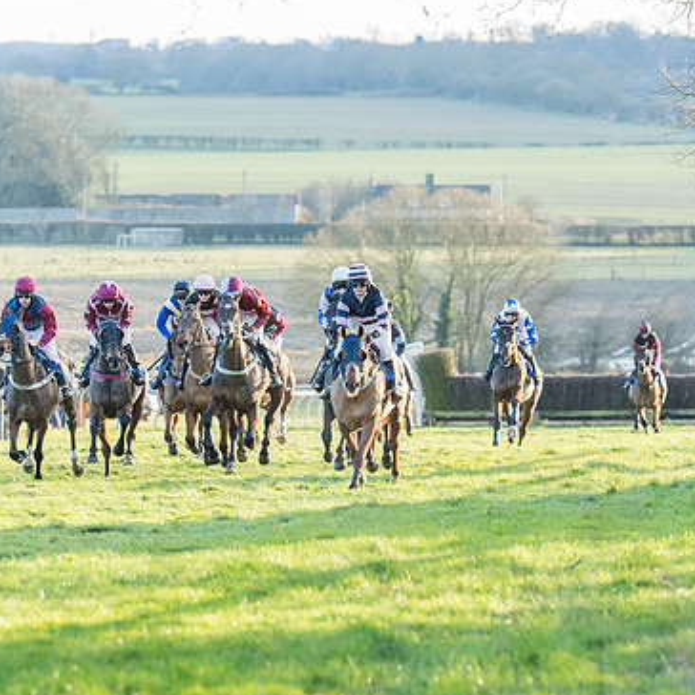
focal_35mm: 414
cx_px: 273
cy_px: 355
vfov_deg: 4.2
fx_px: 9404
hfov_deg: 4.2
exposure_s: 1/500
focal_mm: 200
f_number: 4
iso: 800
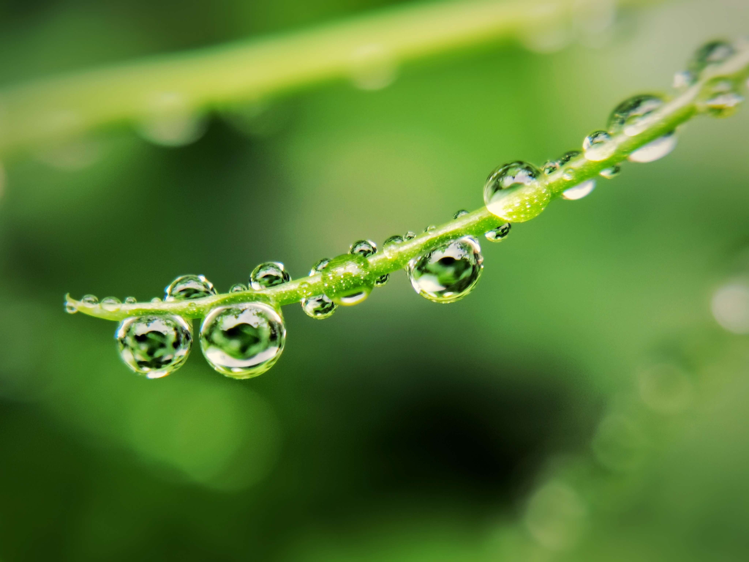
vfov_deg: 26.6
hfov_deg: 34.9
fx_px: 1190
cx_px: 374
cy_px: 281
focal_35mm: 55
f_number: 1.9
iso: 64
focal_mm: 6.71
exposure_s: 1/100
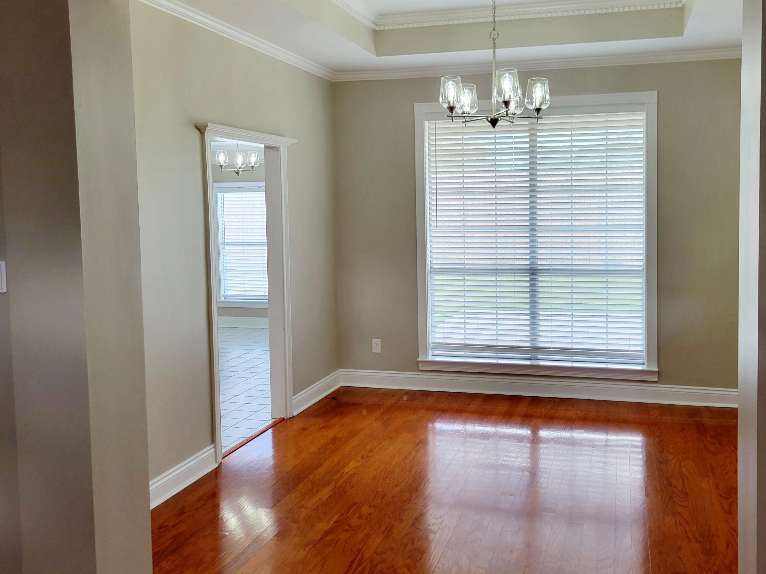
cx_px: 437
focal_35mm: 33
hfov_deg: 55.2
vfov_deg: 42.9
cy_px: 253
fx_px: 730
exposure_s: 1/120
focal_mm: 5.4
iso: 64
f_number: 1.8
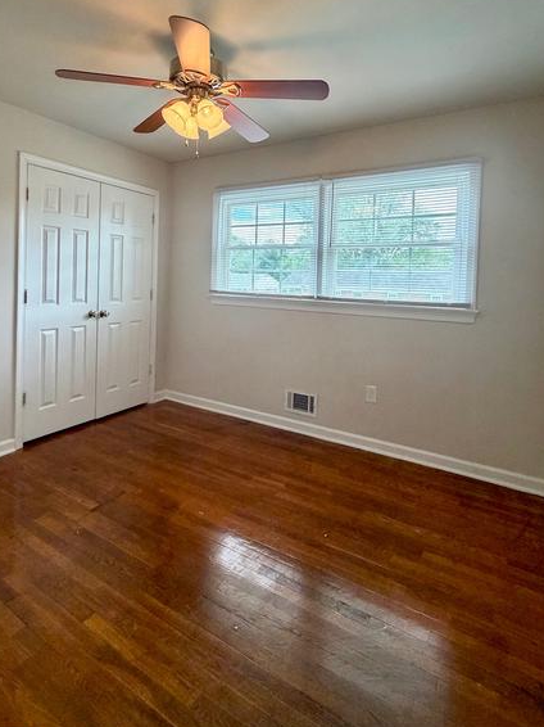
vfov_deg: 83.6
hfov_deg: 68.5
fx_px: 398
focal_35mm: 19
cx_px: 250
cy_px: 290
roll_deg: -1.9
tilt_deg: -2.1
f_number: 2.2
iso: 320
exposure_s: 1/120
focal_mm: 2.22
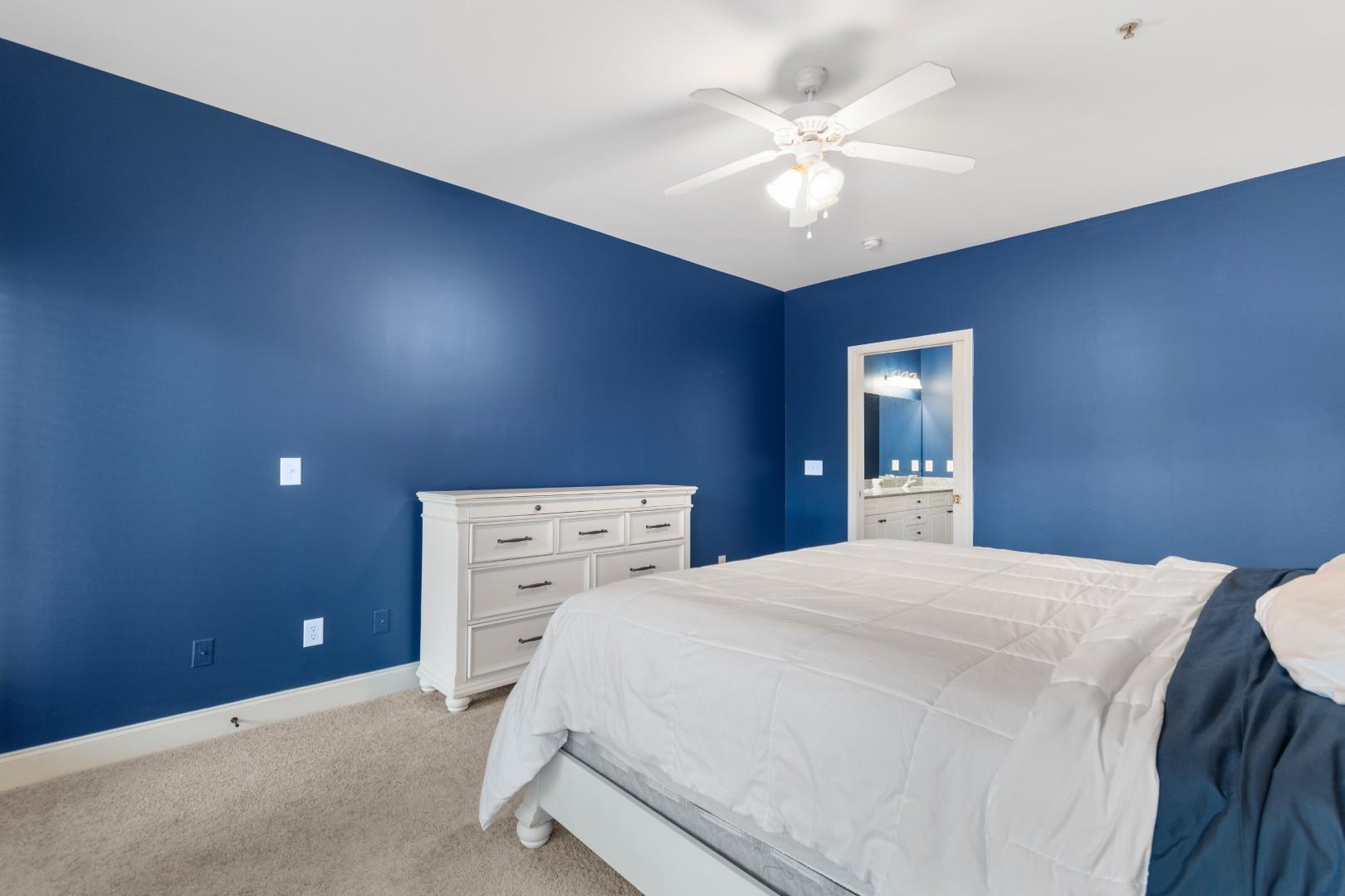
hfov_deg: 100.4
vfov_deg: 77.3
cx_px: 672
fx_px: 560
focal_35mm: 15
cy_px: 448
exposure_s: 1/3
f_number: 4.5
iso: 100
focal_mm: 10
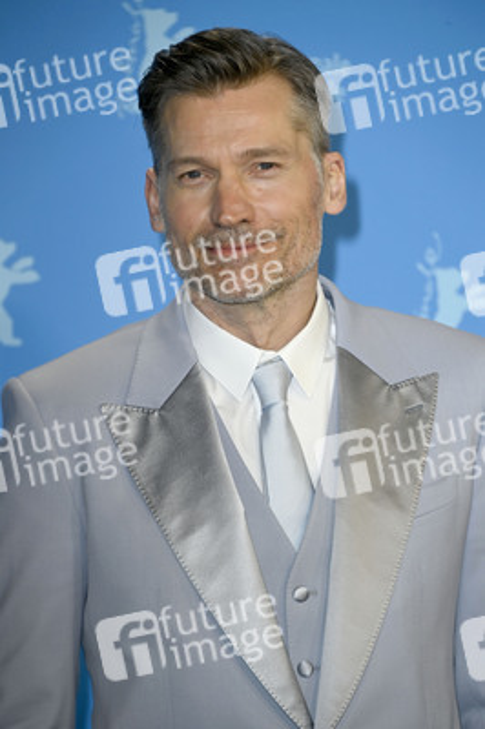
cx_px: 242
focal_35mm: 190
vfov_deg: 10.8
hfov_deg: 7.2
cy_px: 364
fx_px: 3846
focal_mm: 190
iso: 800
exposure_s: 1/250
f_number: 5.6
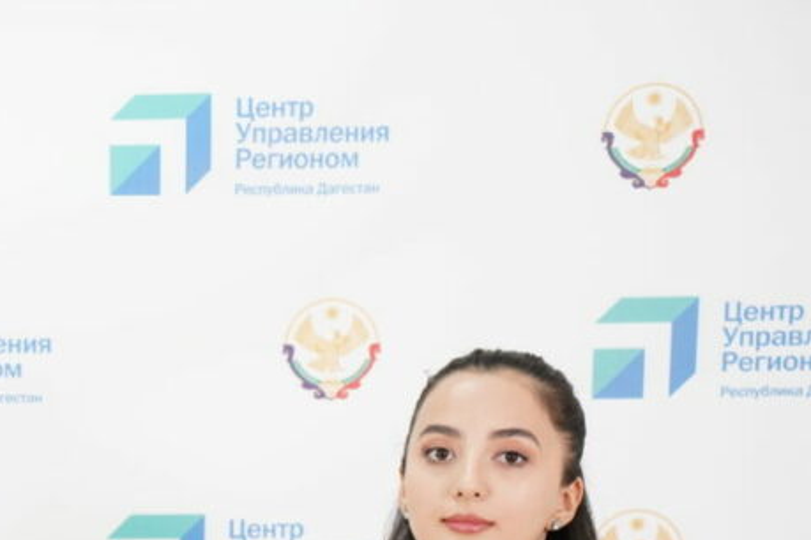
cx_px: -49
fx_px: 2410
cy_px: 599
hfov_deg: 18.5
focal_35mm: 107
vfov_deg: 12.6
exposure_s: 1/320
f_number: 5
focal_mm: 48
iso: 3200
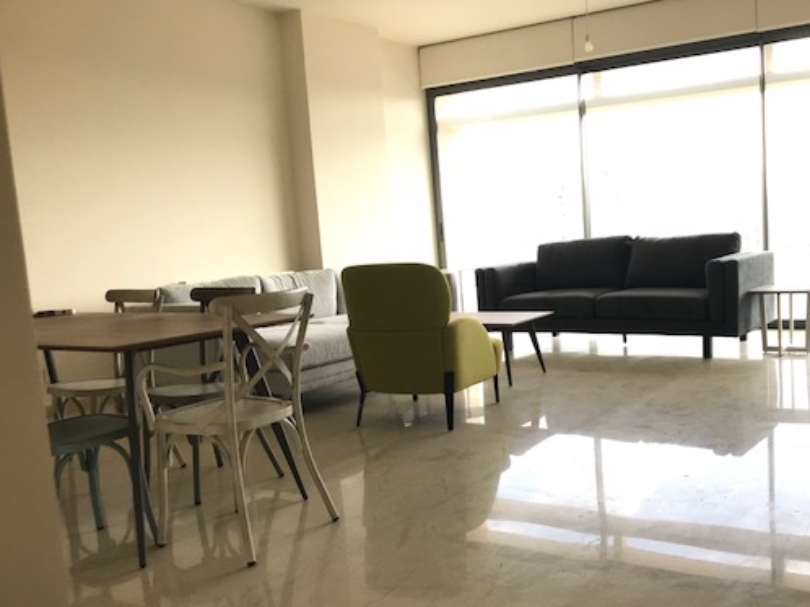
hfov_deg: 50.9
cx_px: 501
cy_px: 334
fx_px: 842
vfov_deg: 39.6
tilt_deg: -6.8
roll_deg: +4.3
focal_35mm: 36
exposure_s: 1/100
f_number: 1.8
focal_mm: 3.99
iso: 32
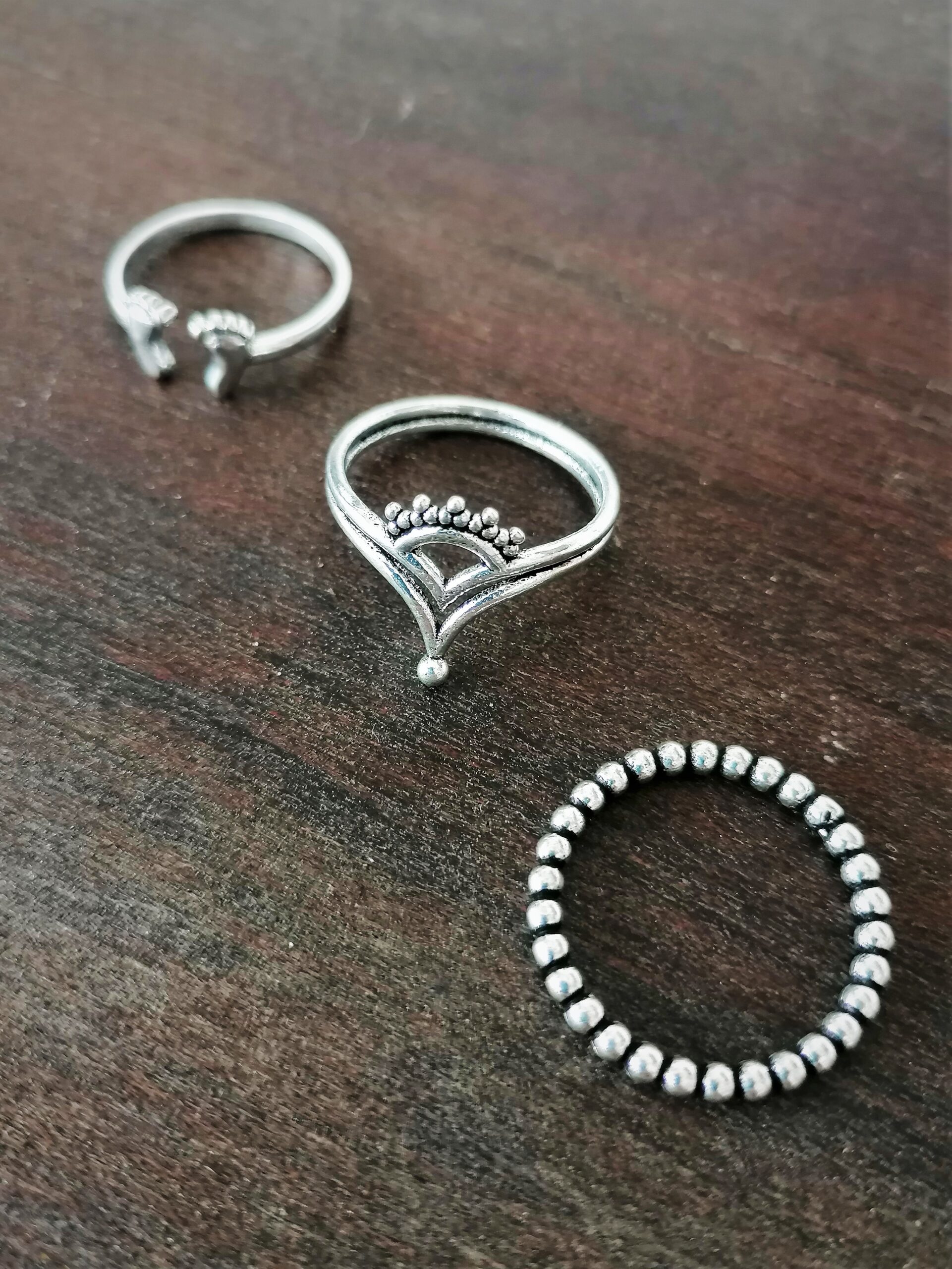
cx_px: 476
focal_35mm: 31
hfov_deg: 45.5
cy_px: 634
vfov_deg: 58.3
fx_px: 1136
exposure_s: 1/33.3
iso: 160
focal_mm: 4.75
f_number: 1.8
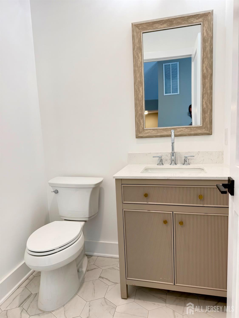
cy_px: 159
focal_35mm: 24
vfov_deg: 71.6
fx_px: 221
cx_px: 120
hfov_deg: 56.8
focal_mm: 6.76
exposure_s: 1/60
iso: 125
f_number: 1.78
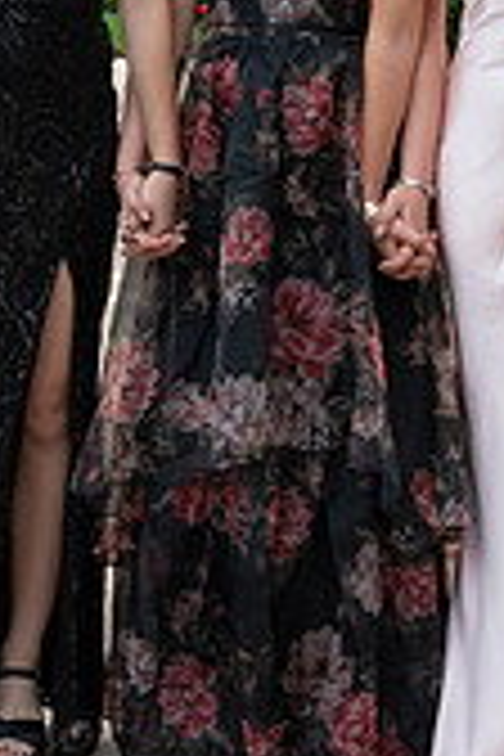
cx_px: 306
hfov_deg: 11.1
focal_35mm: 123
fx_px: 2583
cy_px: -122
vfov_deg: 16.1
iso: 1250
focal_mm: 46
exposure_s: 1/2000
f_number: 5.6
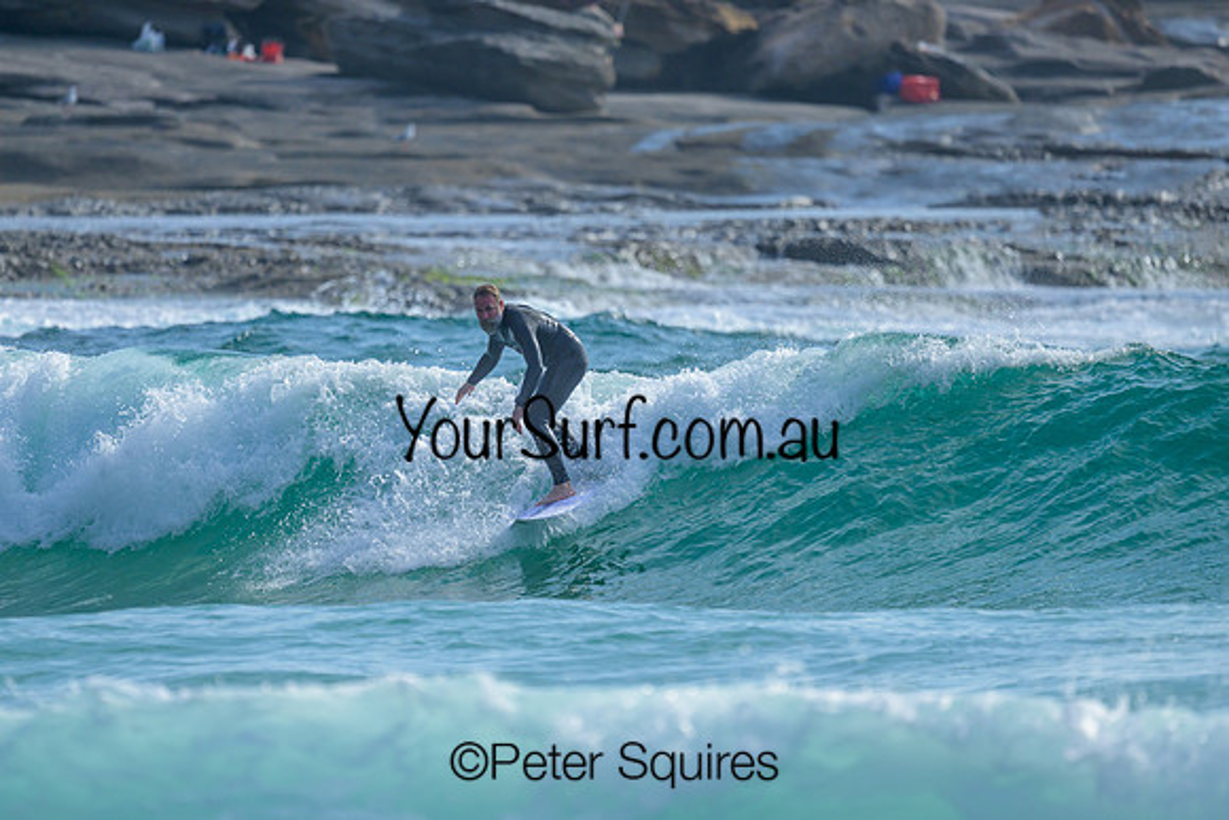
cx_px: 614
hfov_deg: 2.6
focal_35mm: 800
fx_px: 27316
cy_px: 410
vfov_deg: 1.7
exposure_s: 1/2000
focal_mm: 800
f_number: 6.3
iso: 250
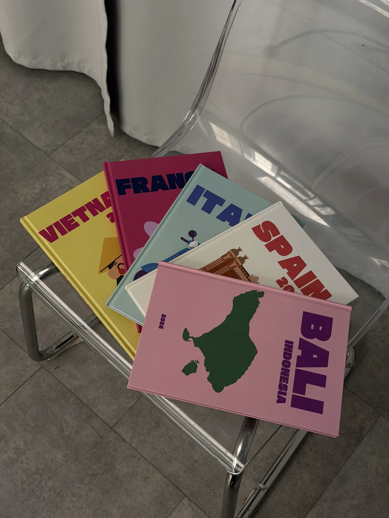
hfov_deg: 30.3
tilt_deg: -58.2
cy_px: 259
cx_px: 194
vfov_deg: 39.7
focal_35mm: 48
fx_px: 719
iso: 50
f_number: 1.78
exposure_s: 1/182
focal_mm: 6.76
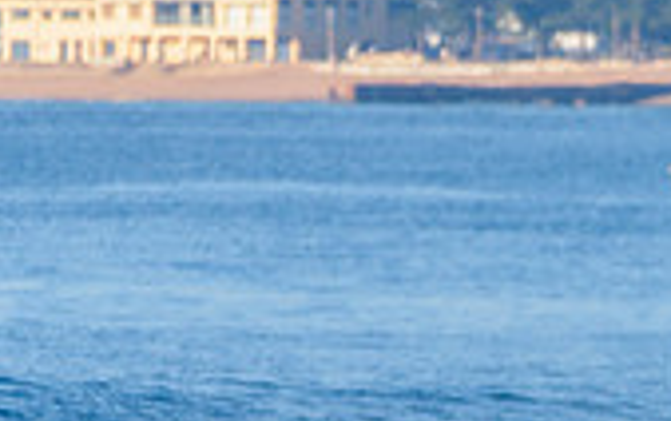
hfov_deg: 1.2
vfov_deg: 0.8
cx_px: 508
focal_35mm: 1747
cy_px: 614
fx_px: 31979
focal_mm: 500
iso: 280
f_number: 5.6
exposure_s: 1/2000
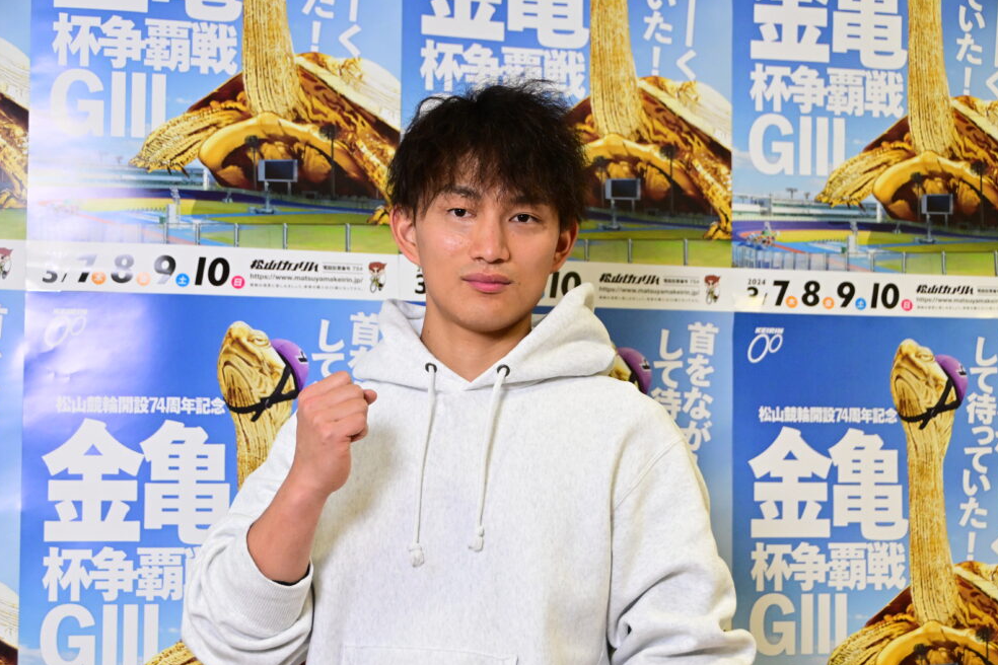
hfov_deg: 31.4
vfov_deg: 21.2
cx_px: 497
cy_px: 334
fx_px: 1774
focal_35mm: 64
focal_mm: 42
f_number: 4.5
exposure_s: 1/160
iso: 3200
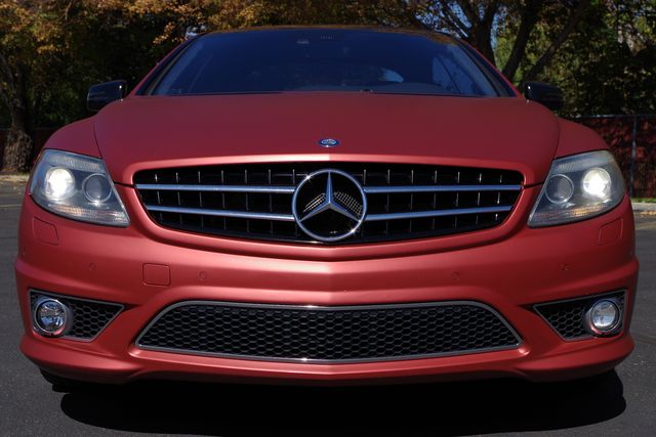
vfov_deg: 27.5
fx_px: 893
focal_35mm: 49
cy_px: 218
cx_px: 328
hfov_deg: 40.3
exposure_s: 1/400
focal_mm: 32.5
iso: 100
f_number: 8
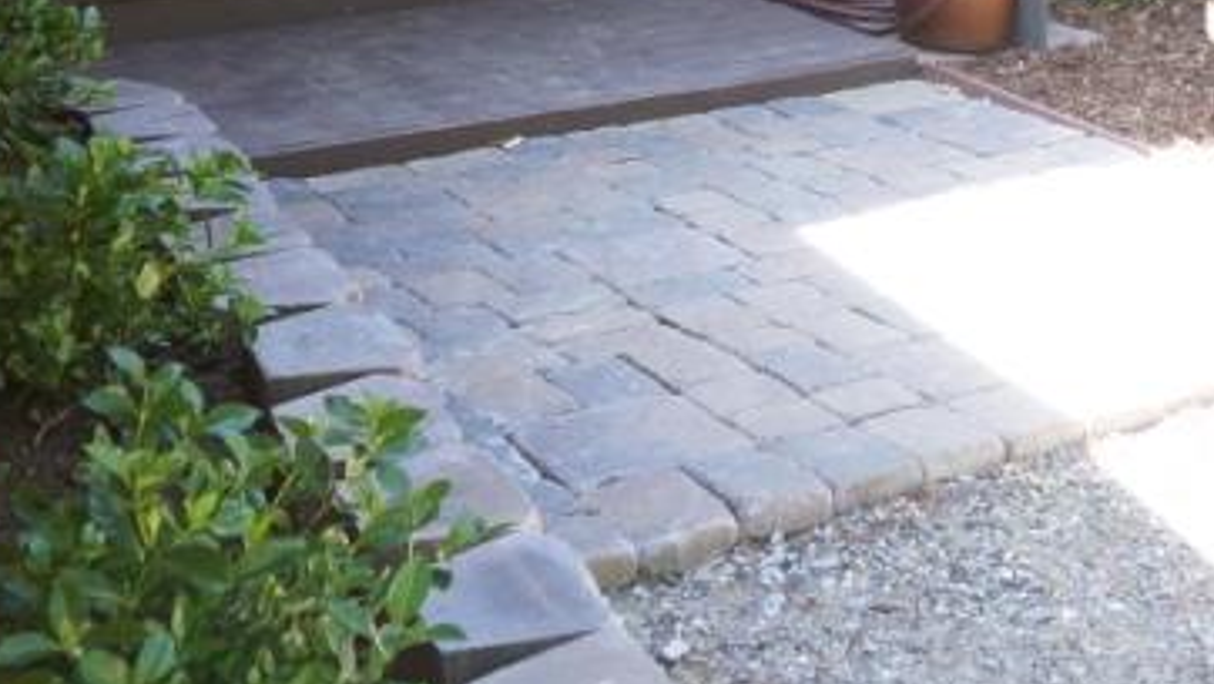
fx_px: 2287
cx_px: 1405
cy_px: -409
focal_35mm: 71
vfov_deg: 15.4
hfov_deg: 26.8
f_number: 4.5
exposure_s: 1/80
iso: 400
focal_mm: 16
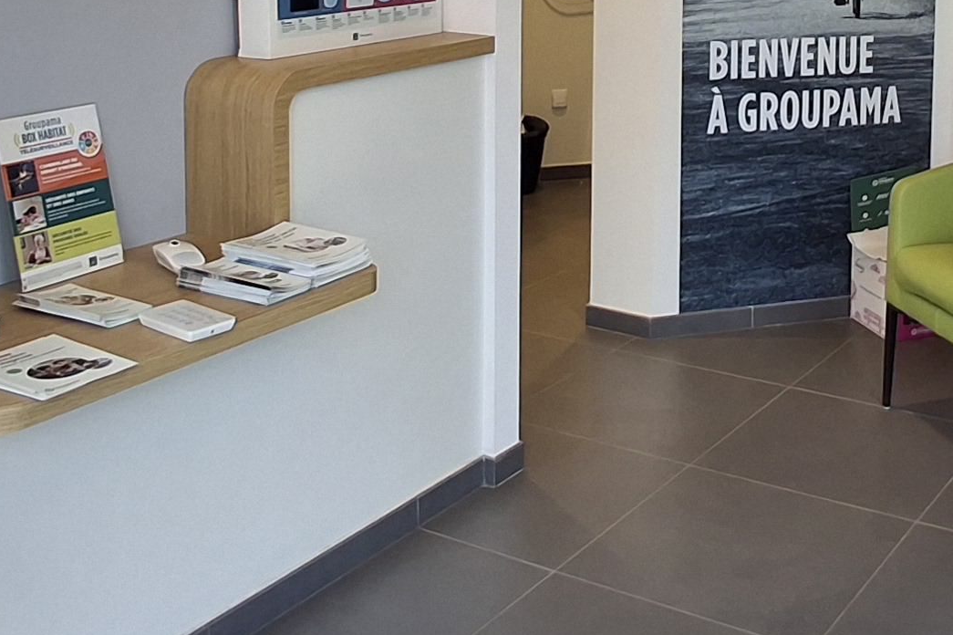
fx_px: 1376
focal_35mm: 52
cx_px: 690
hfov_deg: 37.4
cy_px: -4
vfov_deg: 24.7
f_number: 2.2
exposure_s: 1/100
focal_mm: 1.64
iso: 40
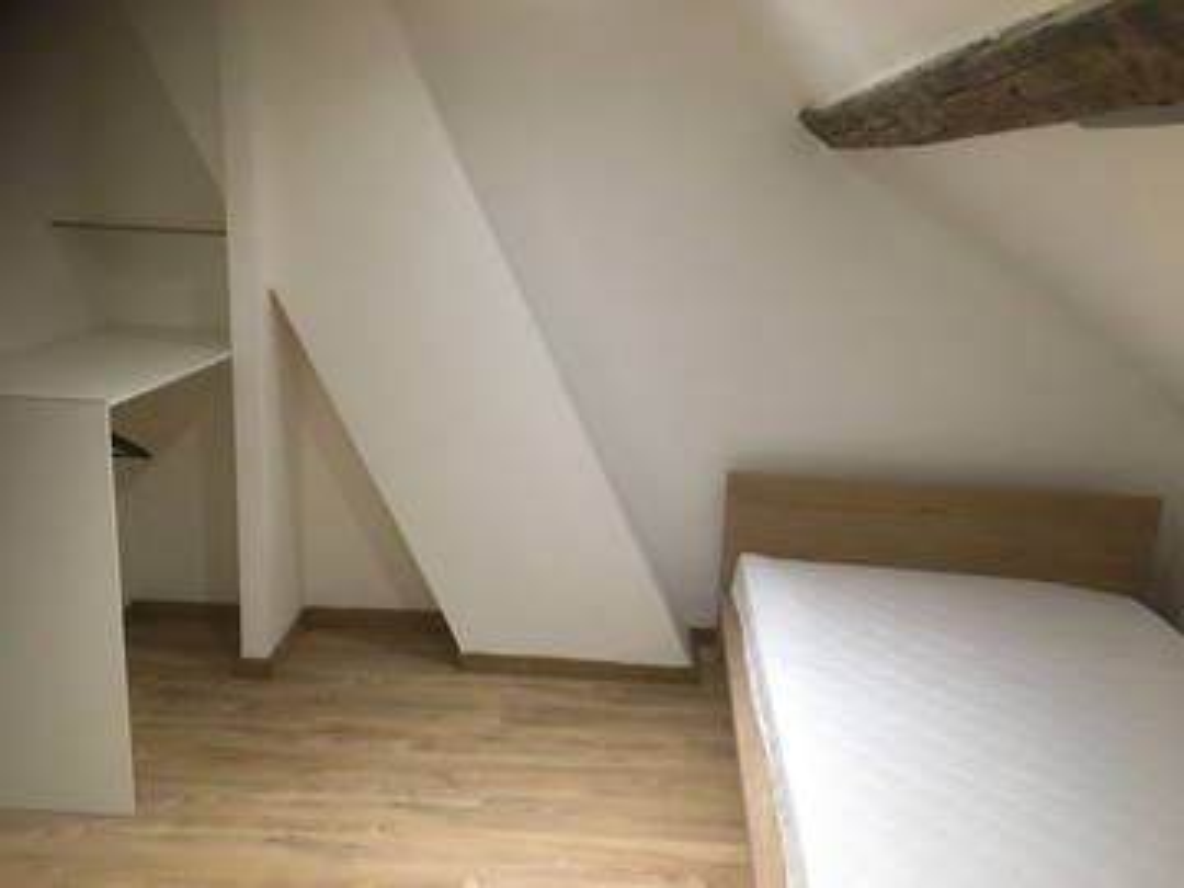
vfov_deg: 48.2
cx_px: 592
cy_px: 444
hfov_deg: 61.7
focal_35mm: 29
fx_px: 992
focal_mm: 4.15
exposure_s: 1/33
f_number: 2.2
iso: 200
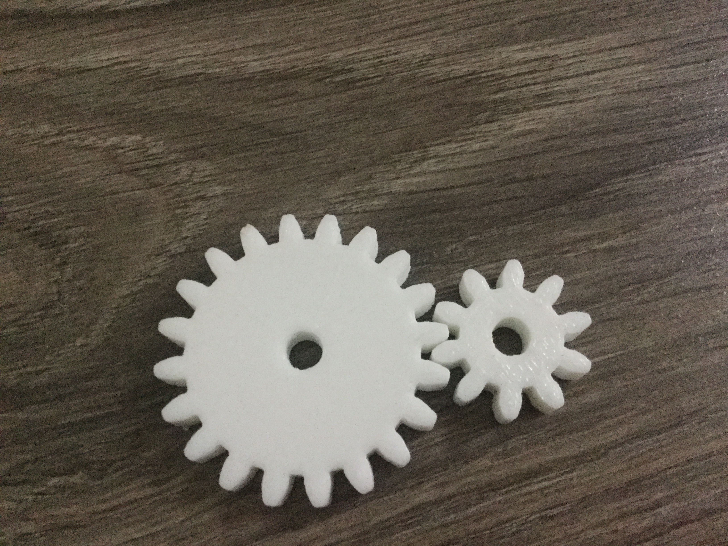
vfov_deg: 45.4
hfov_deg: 58.4
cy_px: 273
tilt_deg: -76.6
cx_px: 364
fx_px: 652
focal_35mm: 31
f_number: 2.4
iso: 320
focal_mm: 3.3
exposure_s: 1/17
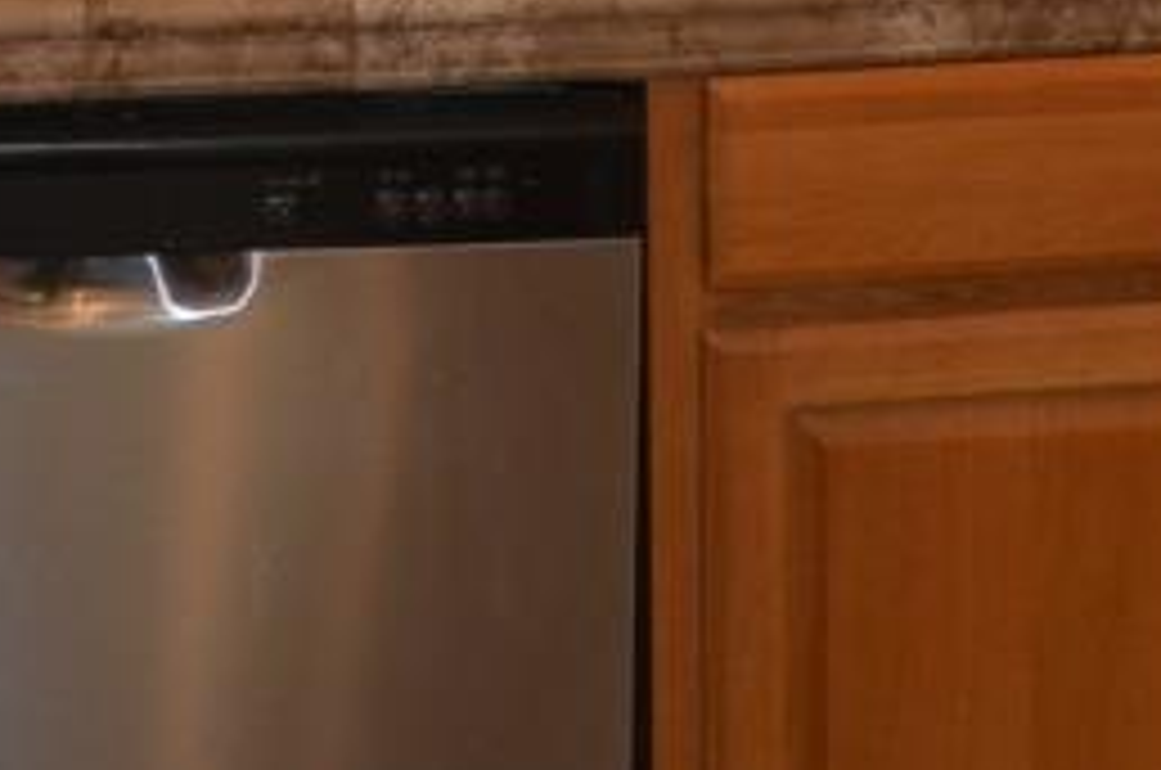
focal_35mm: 157
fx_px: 5054
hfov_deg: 13.1
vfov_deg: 8.3
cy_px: -678
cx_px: 423
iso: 280
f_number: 3.5
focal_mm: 18
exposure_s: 1/125
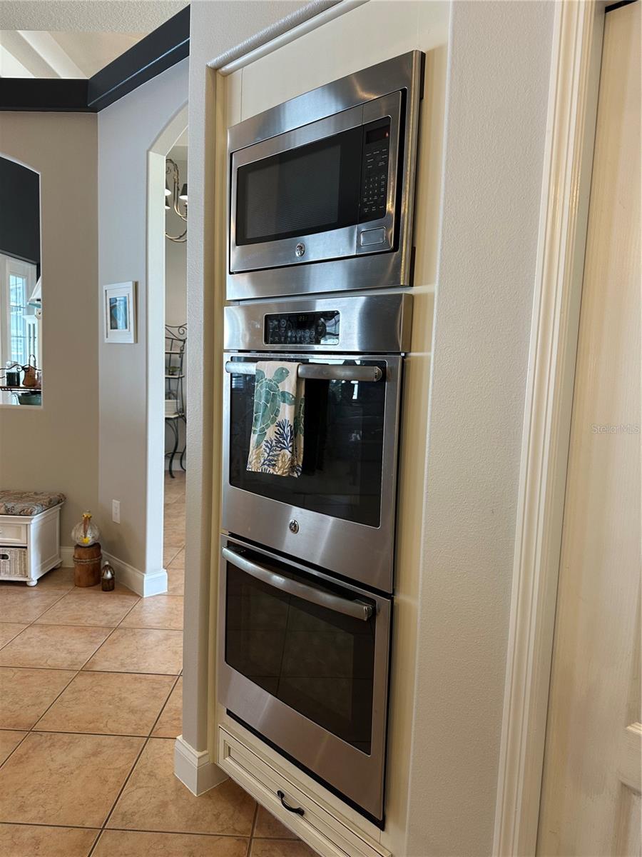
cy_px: 428
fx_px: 593
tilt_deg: -5.1
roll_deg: -3.2
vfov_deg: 71.6
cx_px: 321
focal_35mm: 24
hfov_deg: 56.8
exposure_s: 1/60
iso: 125
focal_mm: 6.86
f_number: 1.78
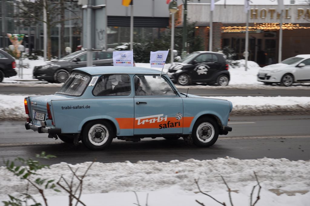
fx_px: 748
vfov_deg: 15.7
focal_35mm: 87
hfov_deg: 23.4
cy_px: 103
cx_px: 155
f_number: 5.6
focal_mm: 58
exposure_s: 1/125
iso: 220
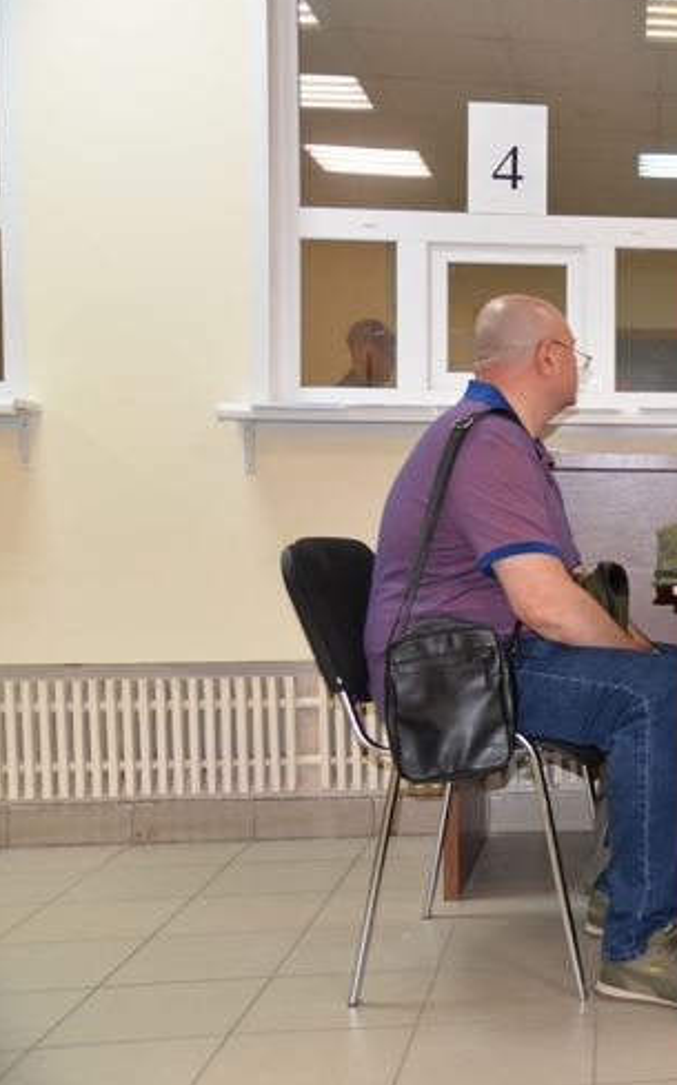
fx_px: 1478
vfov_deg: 40.3
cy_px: 539
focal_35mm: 50
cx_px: 825
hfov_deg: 23.5
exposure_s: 1/60
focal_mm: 32
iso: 400
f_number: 4
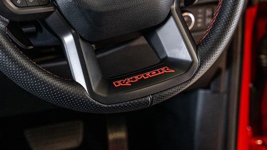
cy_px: -16
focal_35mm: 107
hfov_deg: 20.0
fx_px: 757
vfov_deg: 11.2
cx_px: 134
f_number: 4
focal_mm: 52
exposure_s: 1/125
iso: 1600
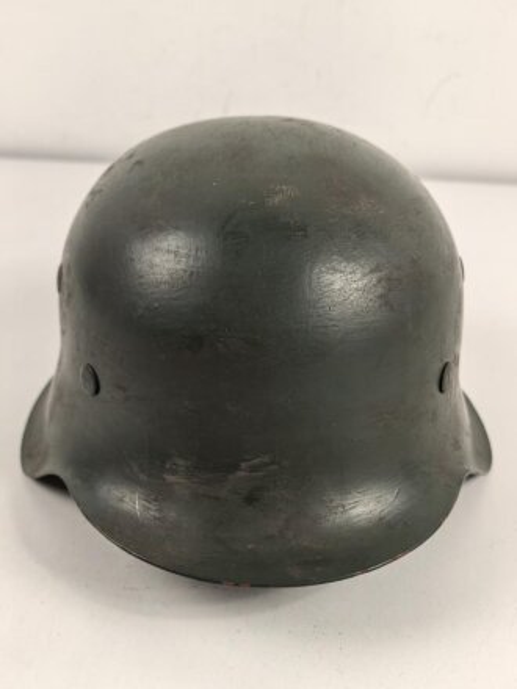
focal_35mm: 37
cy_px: 344
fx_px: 737
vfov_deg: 50.1
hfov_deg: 38.7
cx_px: 258
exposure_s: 1/100
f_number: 2
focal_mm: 8.5
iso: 80
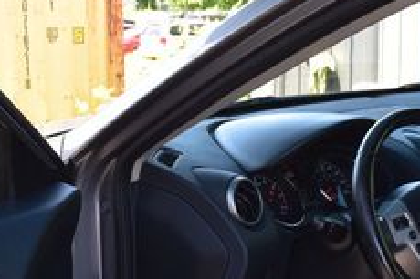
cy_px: 128
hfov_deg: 27.0
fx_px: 874
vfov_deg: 18.2
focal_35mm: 75
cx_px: 221
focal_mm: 18
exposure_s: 1/60
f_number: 8
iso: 400
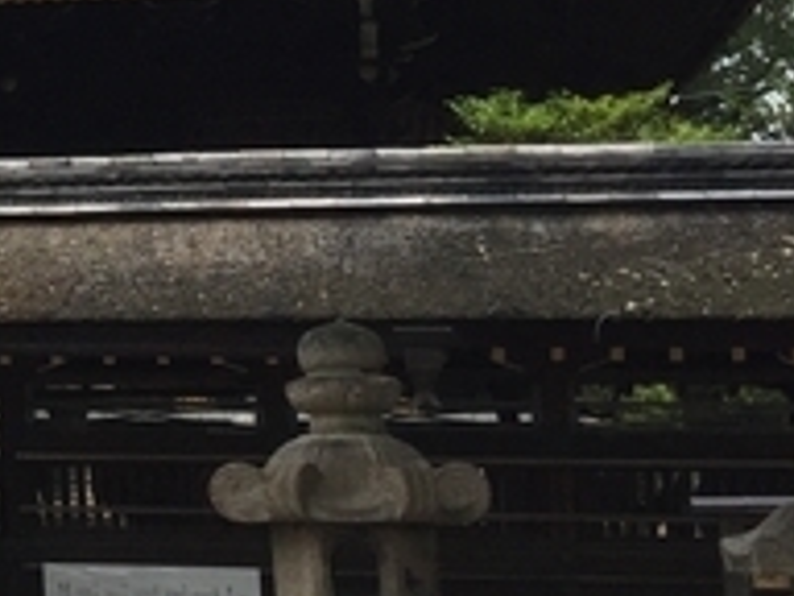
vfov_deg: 12.2
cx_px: -765
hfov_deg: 13.9
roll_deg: -2.2
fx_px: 2775
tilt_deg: +11.2
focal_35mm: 121
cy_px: 70
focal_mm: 4.15
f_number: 2.2
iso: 32
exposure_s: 1/2639
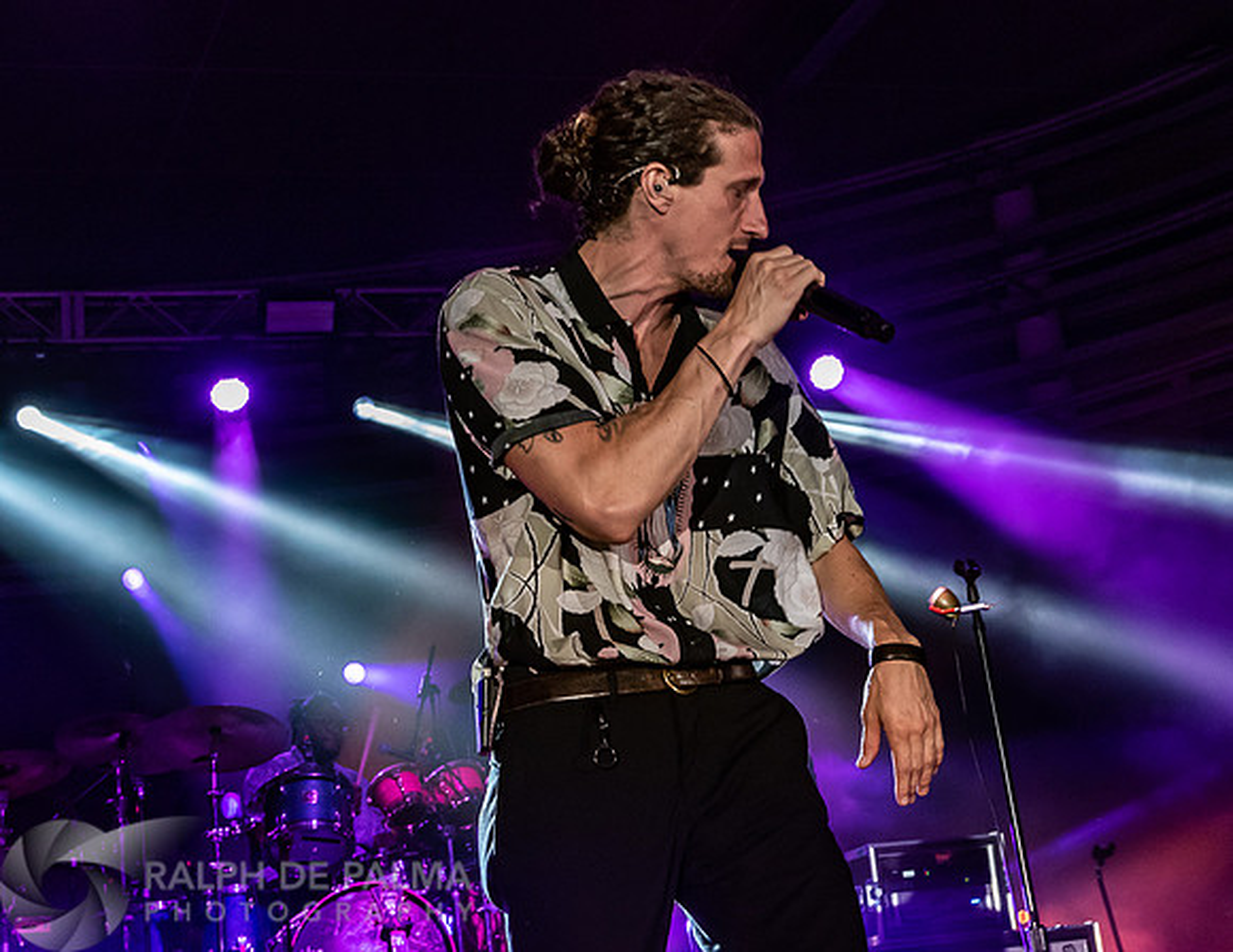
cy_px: 194
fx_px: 2527
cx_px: 739
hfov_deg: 27.4
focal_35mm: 70
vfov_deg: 21.1
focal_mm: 40
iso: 1600
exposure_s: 1/160
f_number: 8
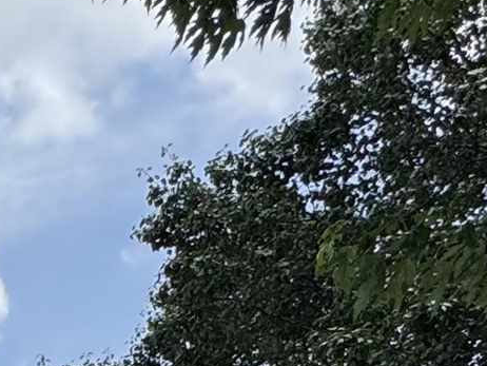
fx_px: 1309
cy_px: 862
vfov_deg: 12.6
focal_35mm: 93
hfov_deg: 16.6
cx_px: -449
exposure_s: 1/1927
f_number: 2.2
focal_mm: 2.22
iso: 50
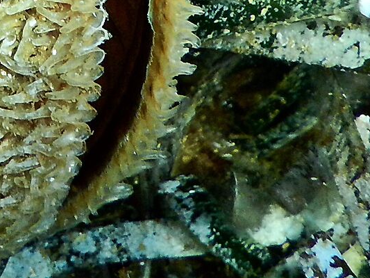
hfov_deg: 12.3
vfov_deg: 9.3
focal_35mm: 153
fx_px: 1636
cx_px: -170
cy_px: -210
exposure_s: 1/200
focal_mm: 6.1
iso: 125
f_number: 4.2
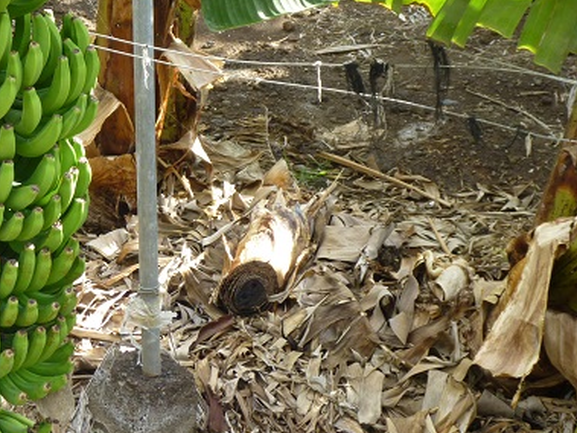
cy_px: 172
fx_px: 1933
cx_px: -30
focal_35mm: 116
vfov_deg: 12.8
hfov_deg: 16.5
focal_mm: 9.9
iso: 100
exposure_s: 1/80
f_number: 4.2
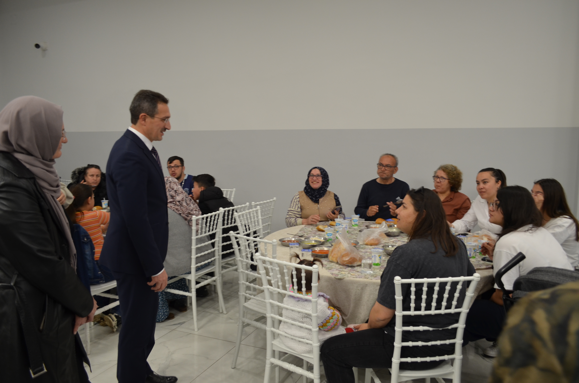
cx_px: 290
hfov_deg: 67.5
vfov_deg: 47.7
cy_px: 192
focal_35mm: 27
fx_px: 433
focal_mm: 18
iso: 450
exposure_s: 1/60
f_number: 4
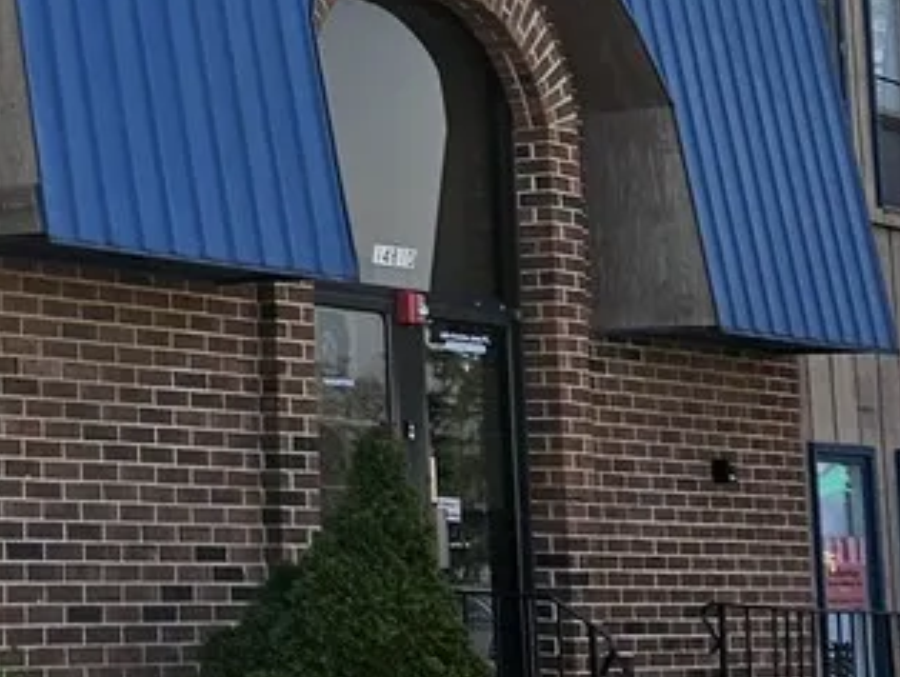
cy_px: 86
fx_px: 2733
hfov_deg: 17.1
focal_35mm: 105
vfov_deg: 14.0
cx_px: -394
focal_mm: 5.4
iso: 25
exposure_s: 1/1328
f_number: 1.8
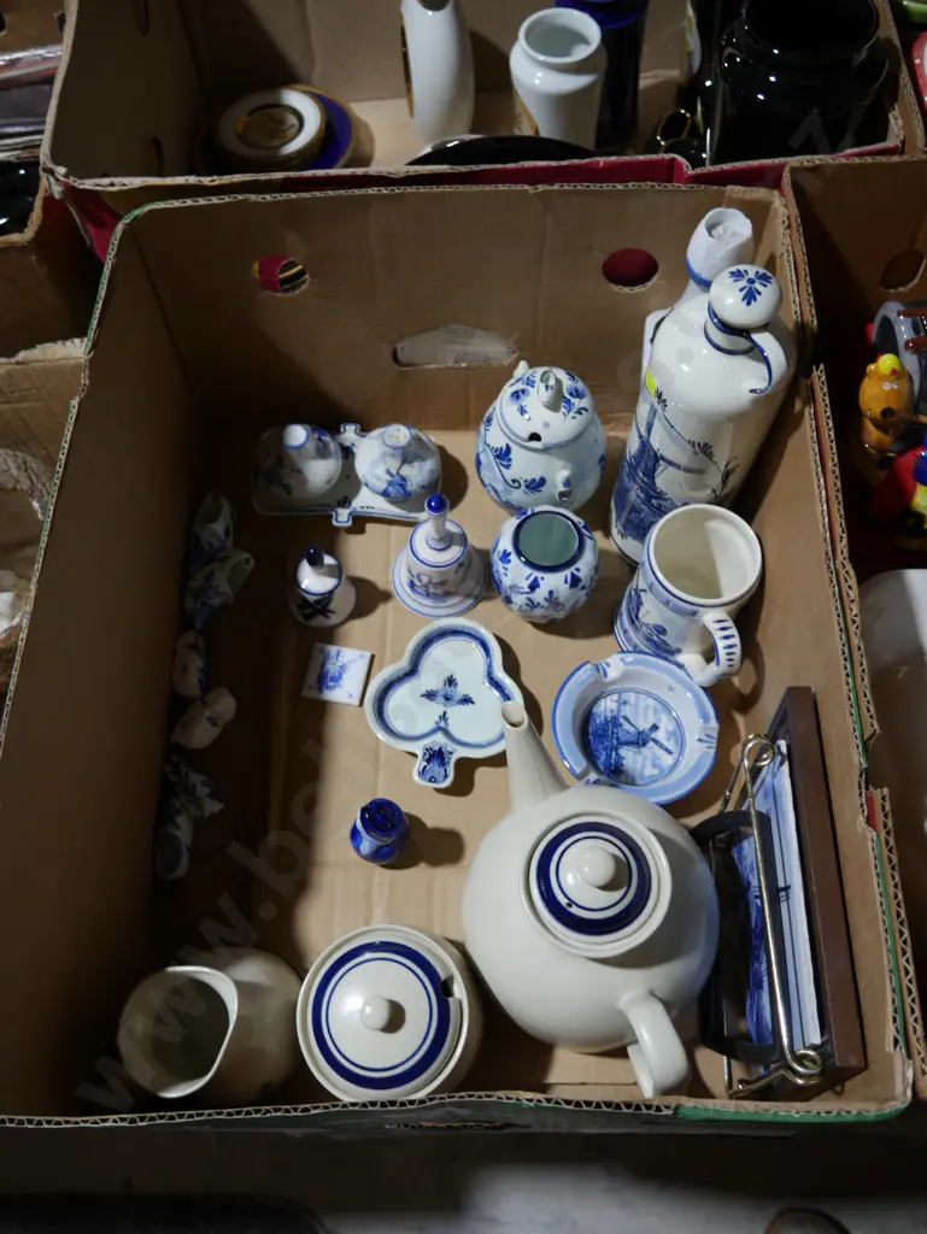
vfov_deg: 59.9
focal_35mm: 30
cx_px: 464
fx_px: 1070
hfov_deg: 46.8
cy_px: 617
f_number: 3.6
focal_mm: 15
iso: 200
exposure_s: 1/80
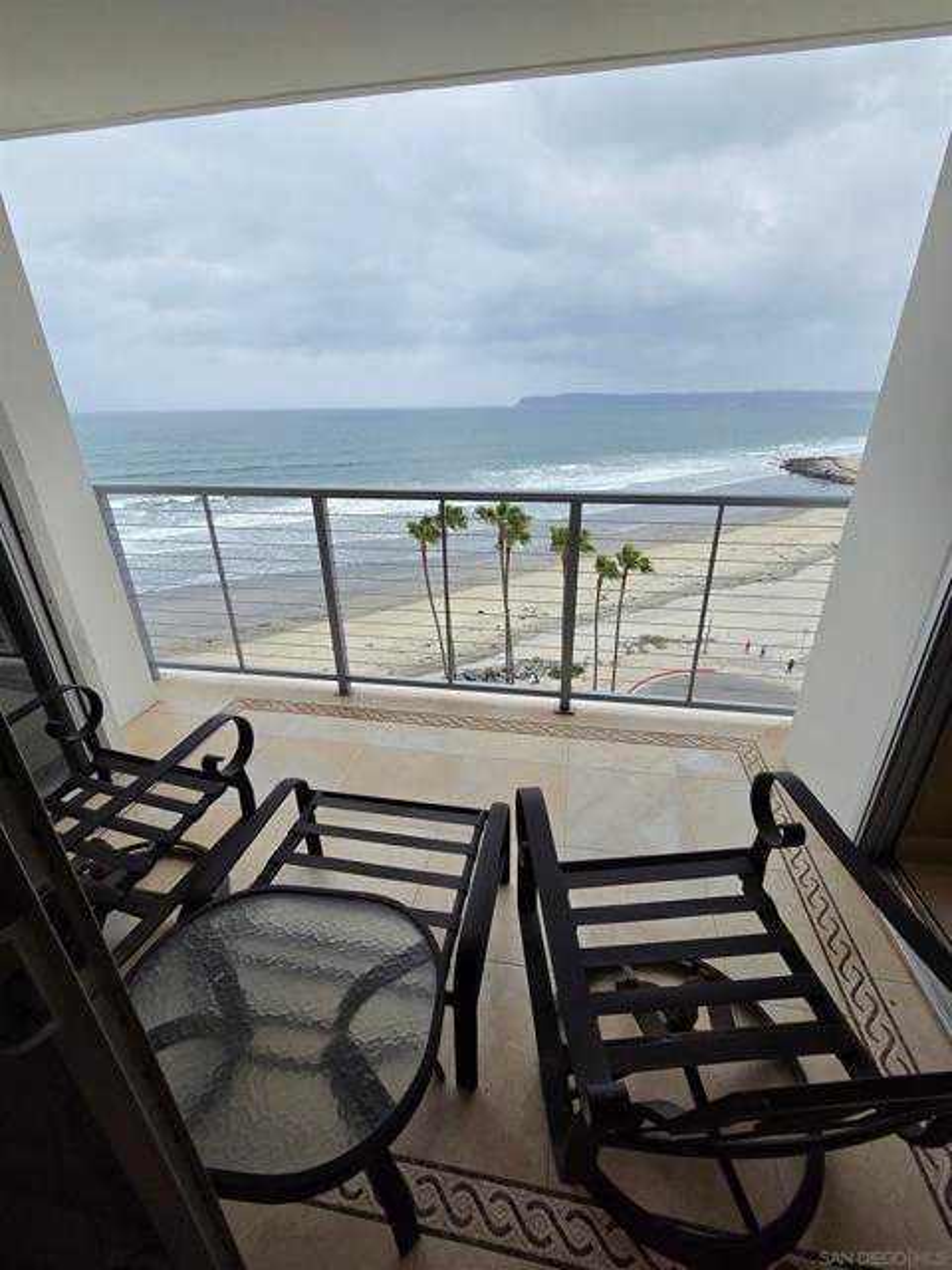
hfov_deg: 89.9
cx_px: 476
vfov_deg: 106.2
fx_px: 477
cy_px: 635
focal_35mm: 13
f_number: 2.2
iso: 100
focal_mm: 2.2
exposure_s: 1/1619
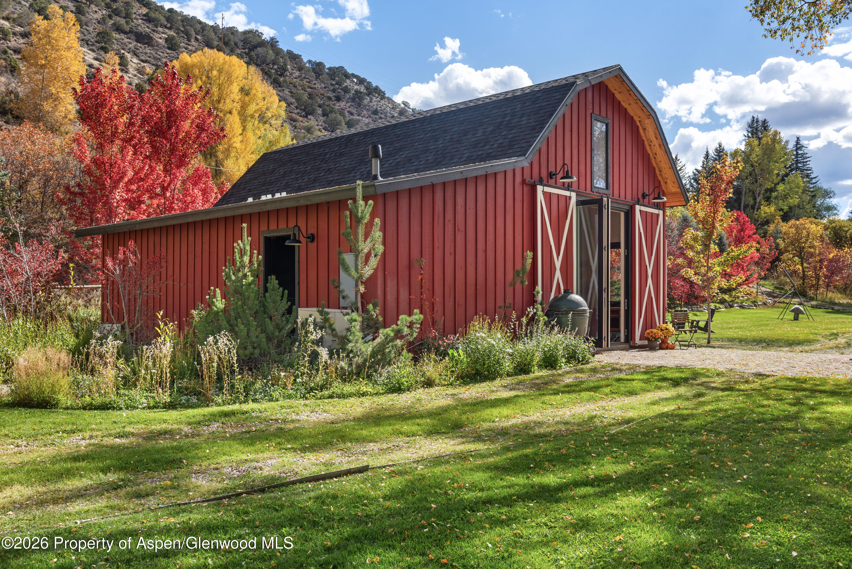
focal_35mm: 32
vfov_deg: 41.1
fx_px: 758
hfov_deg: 58.7
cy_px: 284
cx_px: 426
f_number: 7.1
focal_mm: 32
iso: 250
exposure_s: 1/50
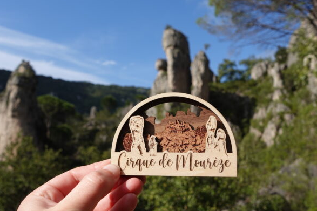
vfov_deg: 29.2
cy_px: 105
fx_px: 405
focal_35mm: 46
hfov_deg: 42.8
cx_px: 159
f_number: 5.6
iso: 125
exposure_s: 1/640
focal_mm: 16.94
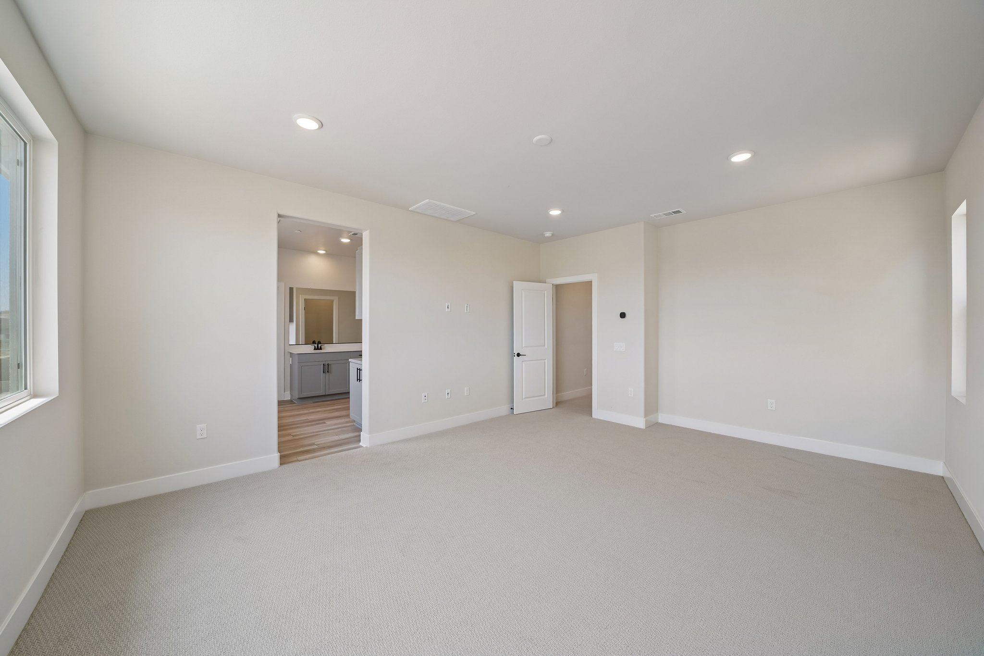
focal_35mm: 12
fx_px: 328
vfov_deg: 90.0
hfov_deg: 112.6
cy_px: 328
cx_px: 492
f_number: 8
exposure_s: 1/30
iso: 160
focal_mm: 12
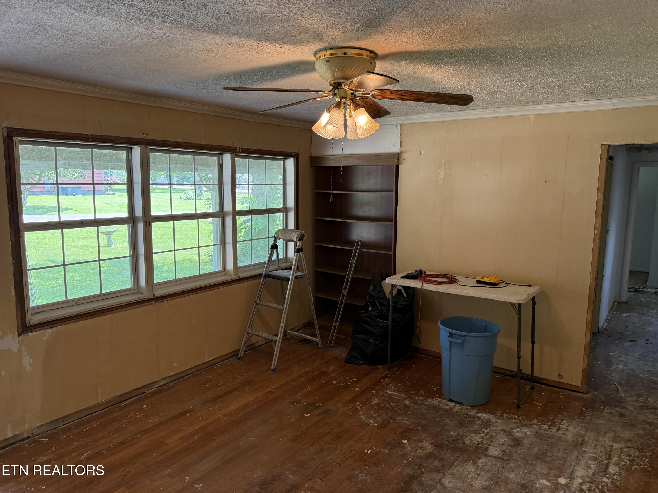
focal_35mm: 24
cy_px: 246
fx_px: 456
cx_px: 329
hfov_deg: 71.6
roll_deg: -0.5
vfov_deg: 56.8
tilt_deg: -8.2
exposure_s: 1/127
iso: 200
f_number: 1.78
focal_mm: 6.76
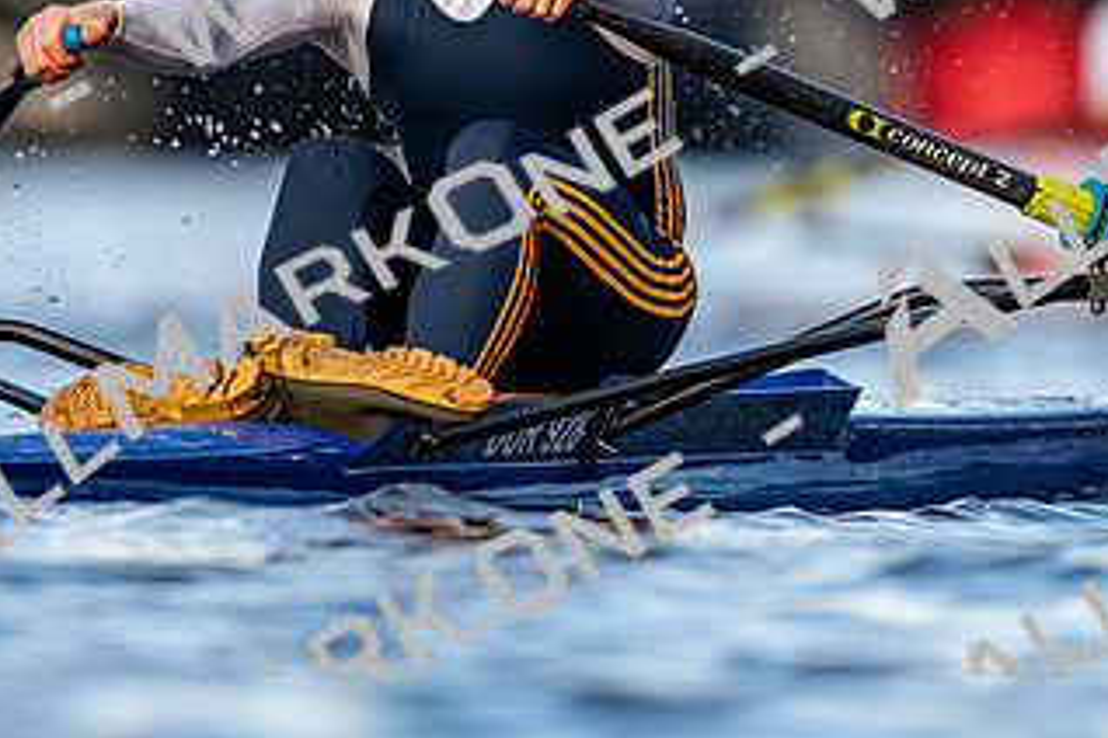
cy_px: 78
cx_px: 578
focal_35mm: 1093
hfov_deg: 1.9
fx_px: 33637
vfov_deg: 1.3
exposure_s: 1/2500
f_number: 4
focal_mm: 600
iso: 720
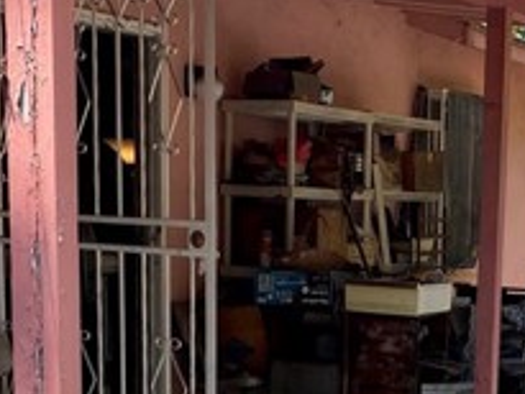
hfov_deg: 23.9
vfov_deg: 17.8
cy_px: 402
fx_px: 1229
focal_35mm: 81
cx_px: 394
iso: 32
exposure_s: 1/973
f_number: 1.8
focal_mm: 4.25
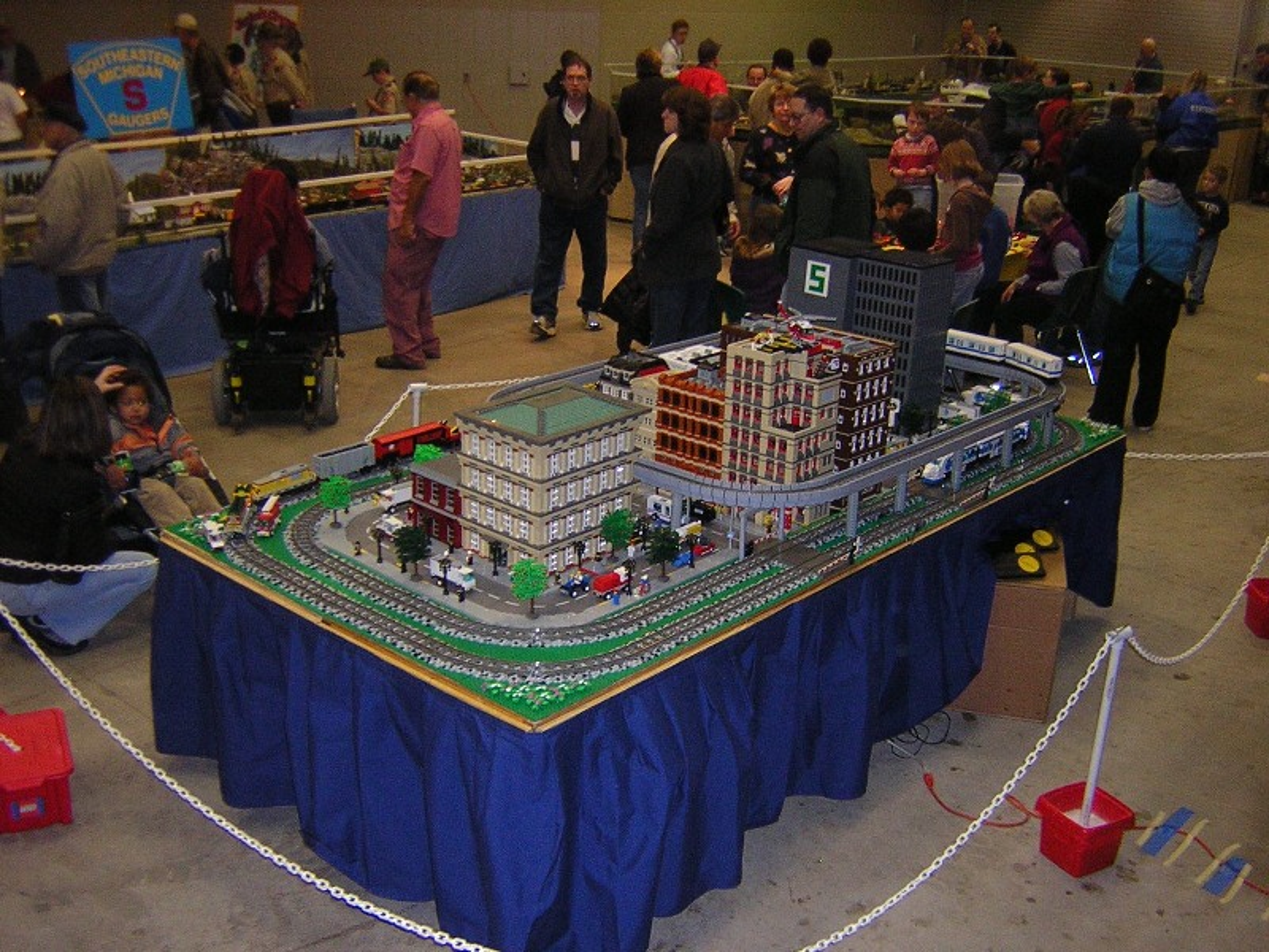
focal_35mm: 36
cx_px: 634
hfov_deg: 51.4
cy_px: 476
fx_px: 1320
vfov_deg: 39.7
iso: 400
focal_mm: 4.7
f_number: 2.6
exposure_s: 1/60.1
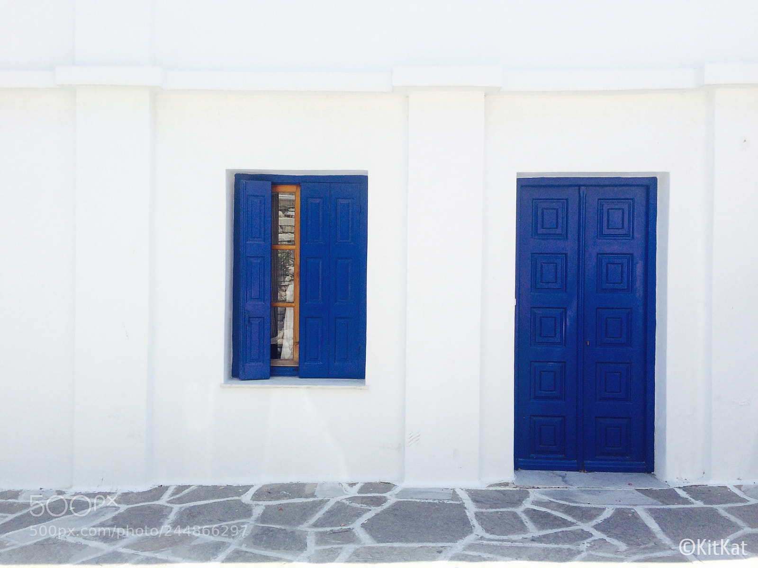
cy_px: 284
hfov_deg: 61.7
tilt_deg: -1.5
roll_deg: -0.6
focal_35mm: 29
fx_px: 635
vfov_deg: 48.2
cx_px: 379
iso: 32
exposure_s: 1/1172
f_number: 2.2
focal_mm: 4.15
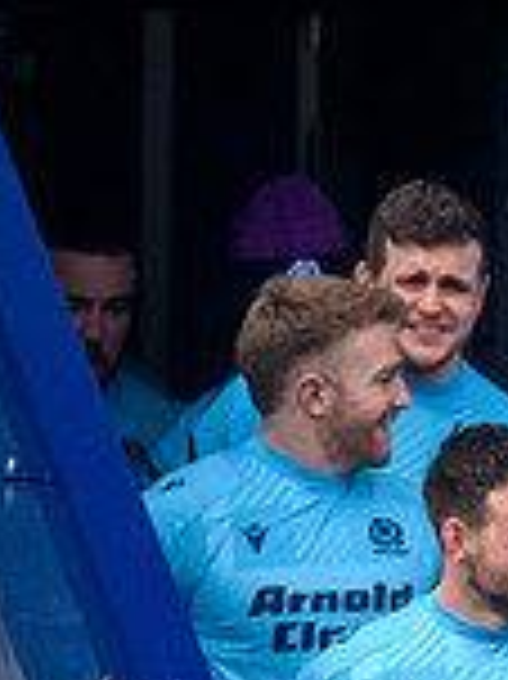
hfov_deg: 0.4
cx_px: 1196
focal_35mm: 3706
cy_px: 921
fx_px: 72618
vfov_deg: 0.5
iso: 4000
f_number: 5.6
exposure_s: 1/1600
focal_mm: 784
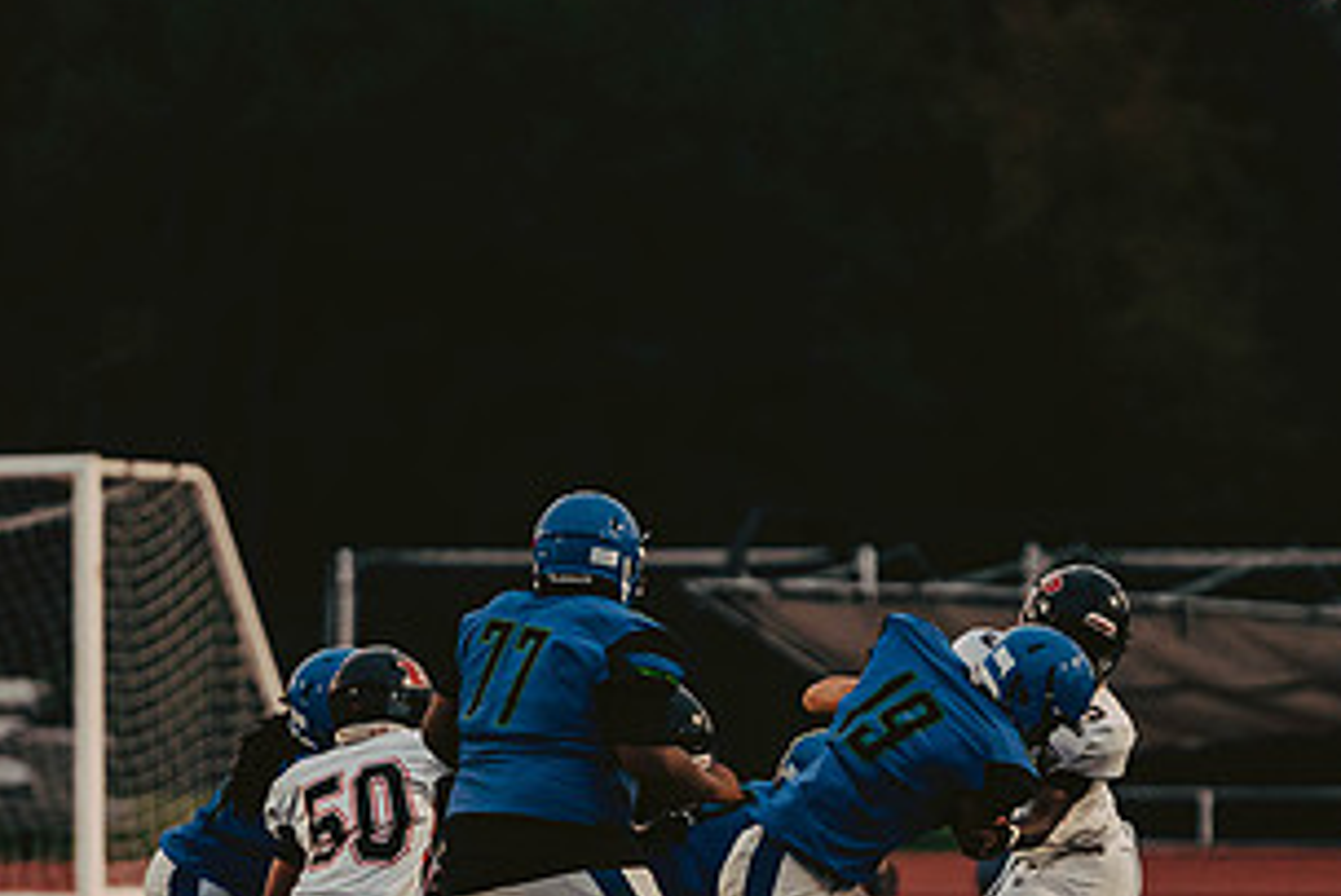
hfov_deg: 3.5
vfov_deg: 2.3
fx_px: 21950
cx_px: 748
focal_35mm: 589
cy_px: 824
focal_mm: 200
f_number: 2.8
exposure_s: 1/1250
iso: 2000
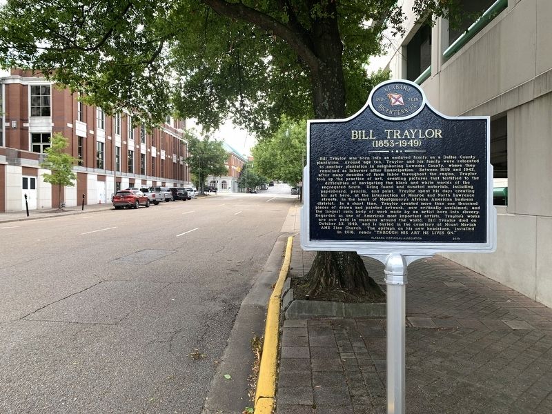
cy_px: 207
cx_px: 276
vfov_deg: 53.1
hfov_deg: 67.3
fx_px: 415
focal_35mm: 26
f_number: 1.8
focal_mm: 4.25
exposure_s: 1/171
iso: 25
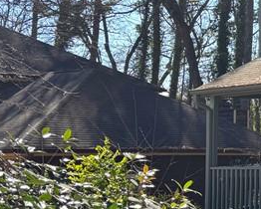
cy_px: 84
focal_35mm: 99
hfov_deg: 16.0
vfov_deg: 15.6
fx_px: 765
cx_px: 489
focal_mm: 5.96
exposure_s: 1/758
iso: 50
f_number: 1.6
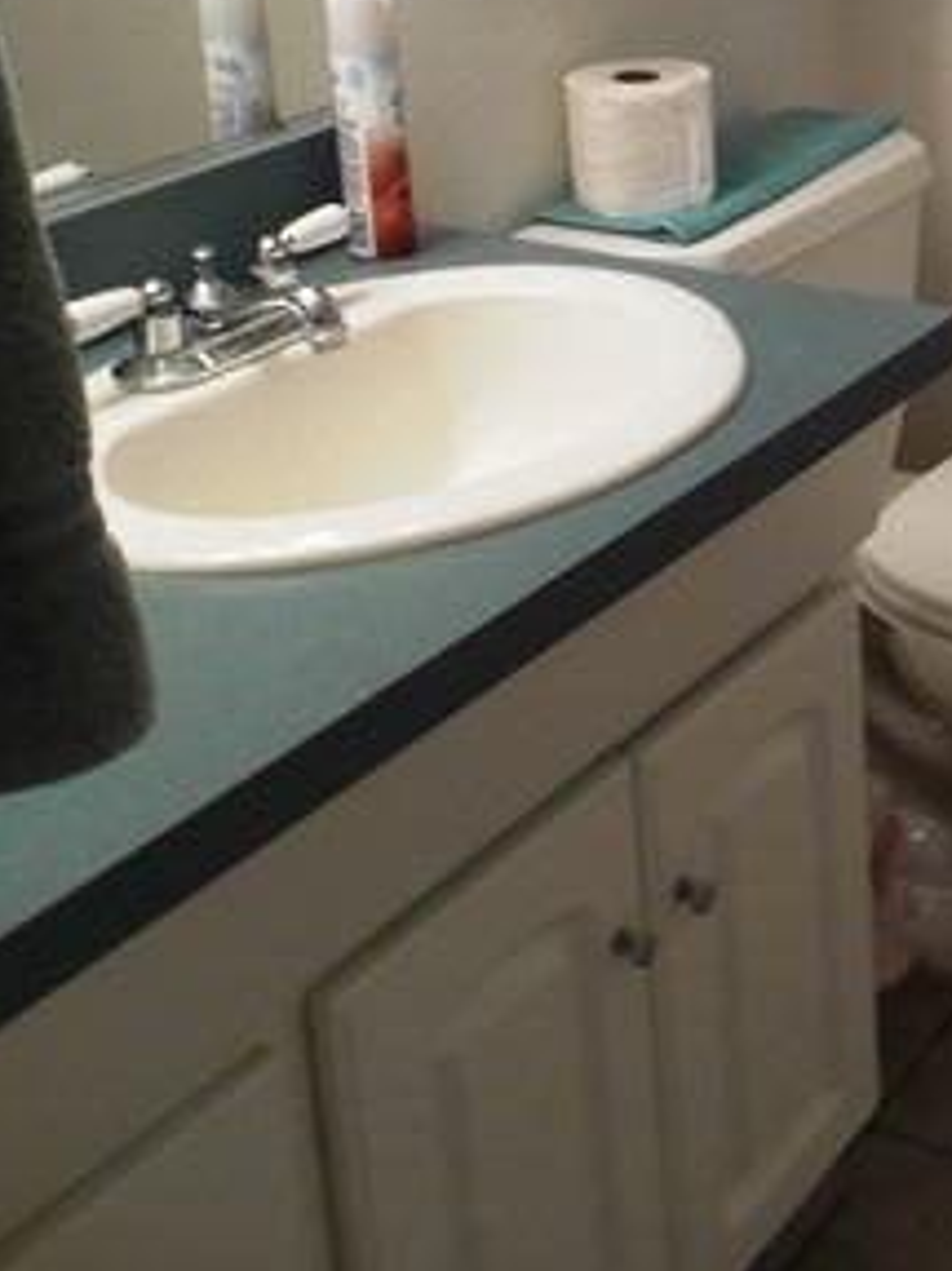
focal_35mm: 58
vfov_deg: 31.3
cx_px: 1049
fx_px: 2128
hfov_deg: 23.6
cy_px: 71
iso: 160
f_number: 3.4
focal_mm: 4.7
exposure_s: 1/30
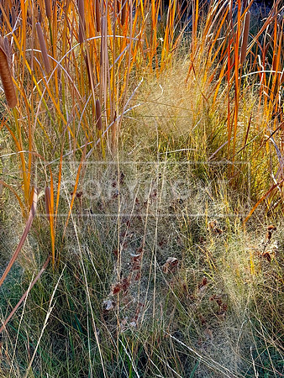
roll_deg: -2.0
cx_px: 142
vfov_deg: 39.6
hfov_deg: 30.3
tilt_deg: -35.0
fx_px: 525
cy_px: 189
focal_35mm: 48
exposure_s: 1/906
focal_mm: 6.76
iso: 64
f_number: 1.78
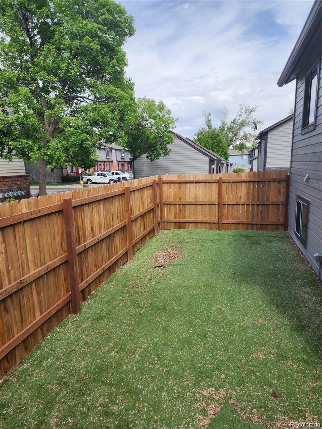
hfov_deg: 58.9
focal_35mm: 23
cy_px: 214
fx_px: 285
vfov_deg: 73.9
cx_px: 161
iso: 12
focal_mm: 6.4
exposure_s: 1/746
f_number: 1.8
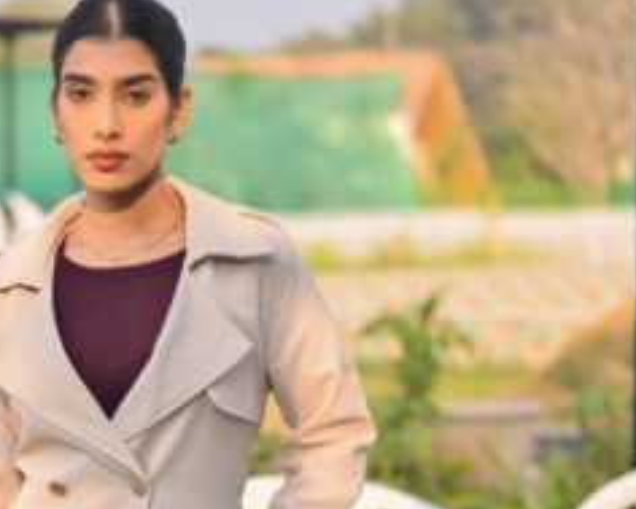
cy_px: 621
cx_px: 86
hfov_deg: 13.4
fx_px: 2693
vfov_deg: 10.6
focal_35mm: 143
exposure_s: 1/1000
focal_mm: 50
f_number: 2
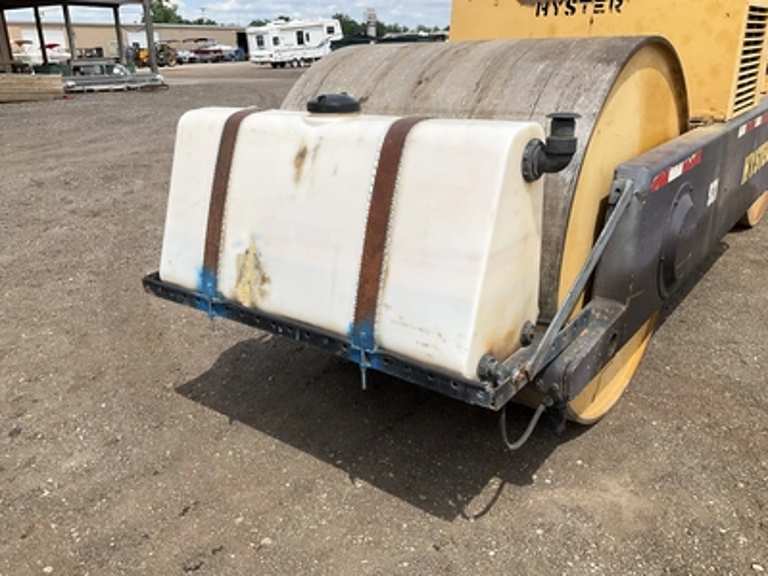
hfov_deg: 61.7
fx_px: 643
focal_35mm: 29
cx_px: 384
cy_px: 288
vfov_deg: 48.2
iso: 25
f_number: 1.8
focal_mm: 3
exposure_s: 1/2058
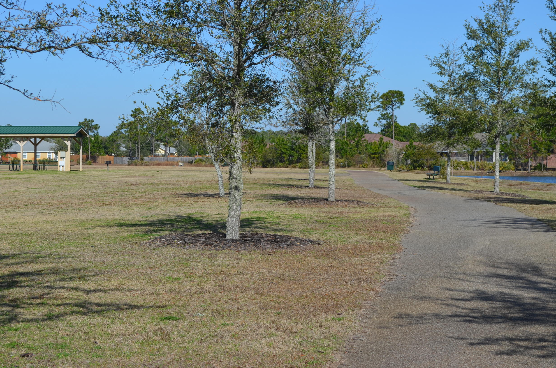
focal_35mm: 82
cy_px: 184
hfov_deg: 24.7
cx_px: 278
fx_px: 1272
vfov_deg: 16.5
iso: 100
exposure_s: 1/320
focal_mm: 55
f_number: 9
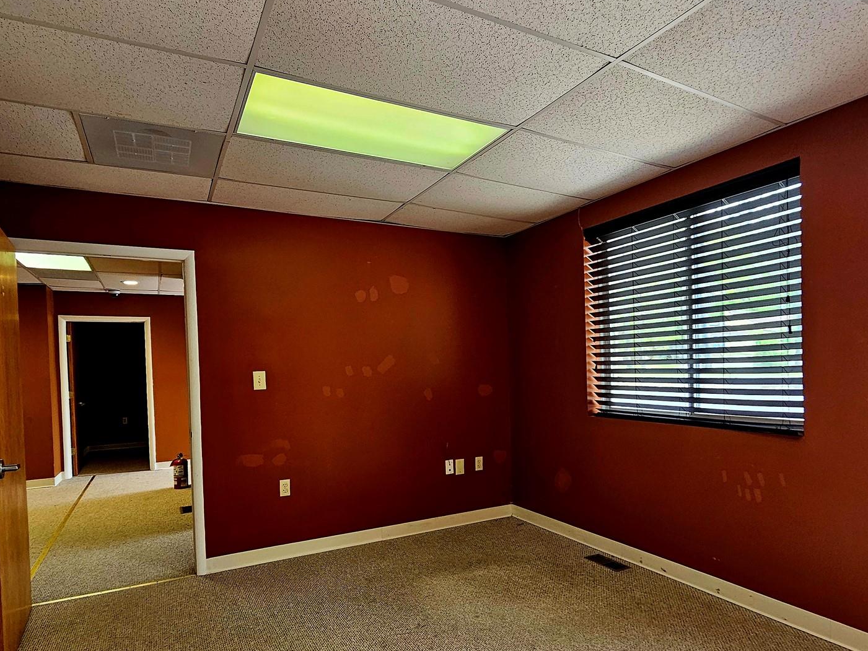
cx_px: 436
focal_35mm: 19
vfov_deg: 68.4
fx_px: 476
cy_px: 367
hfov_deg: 84.7
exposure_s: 1/60.2
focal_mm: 2.2
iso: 125
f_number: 2.2
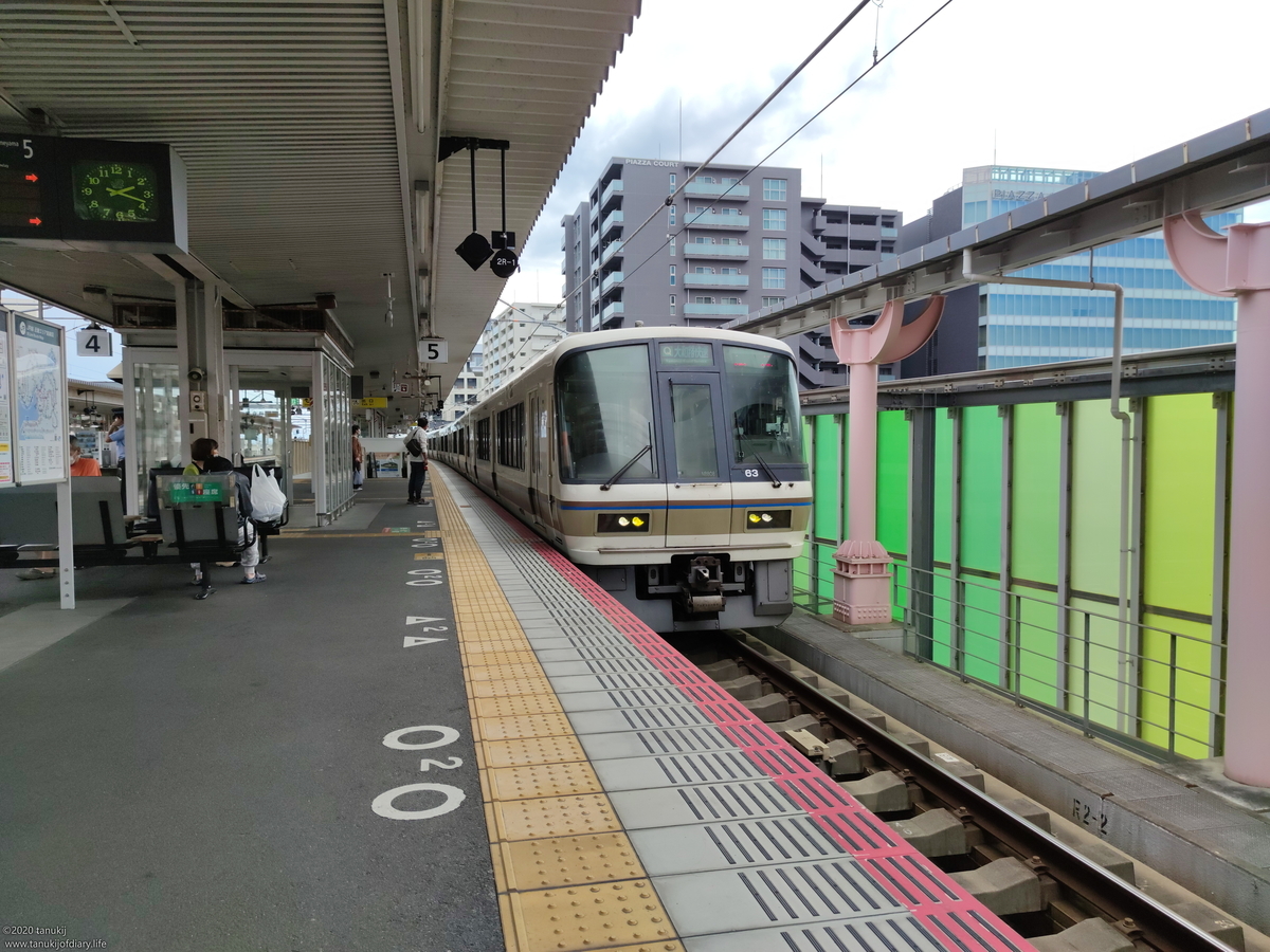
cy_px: 476
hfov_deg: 71.6
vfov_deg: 56.8
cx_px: 635
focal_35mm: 24
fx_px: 881
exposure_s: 1/778
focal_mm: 6.72
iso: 50
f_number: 1.69
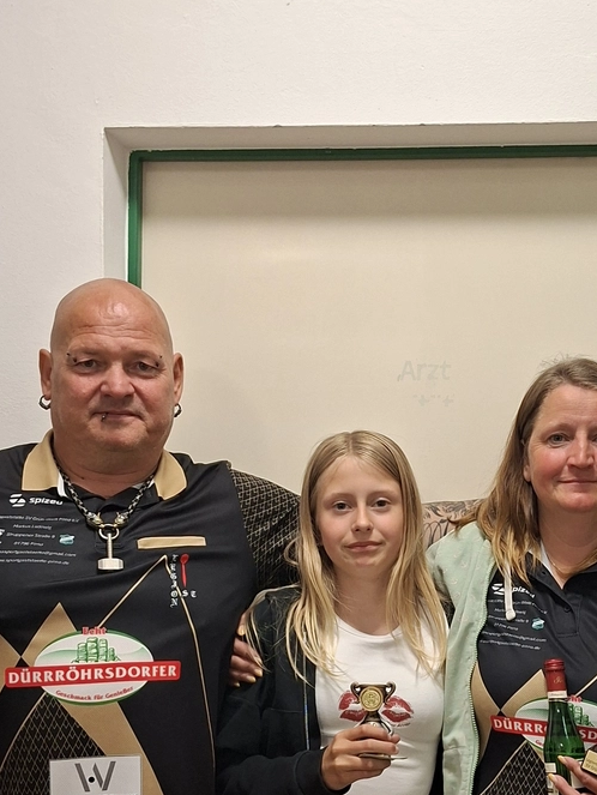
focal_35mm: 52
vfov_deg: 36.0
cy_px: 597
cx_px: 395
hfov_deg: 27.9
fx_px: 1195
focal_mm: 5.54
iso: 320
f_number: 1.8
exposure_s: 1/50
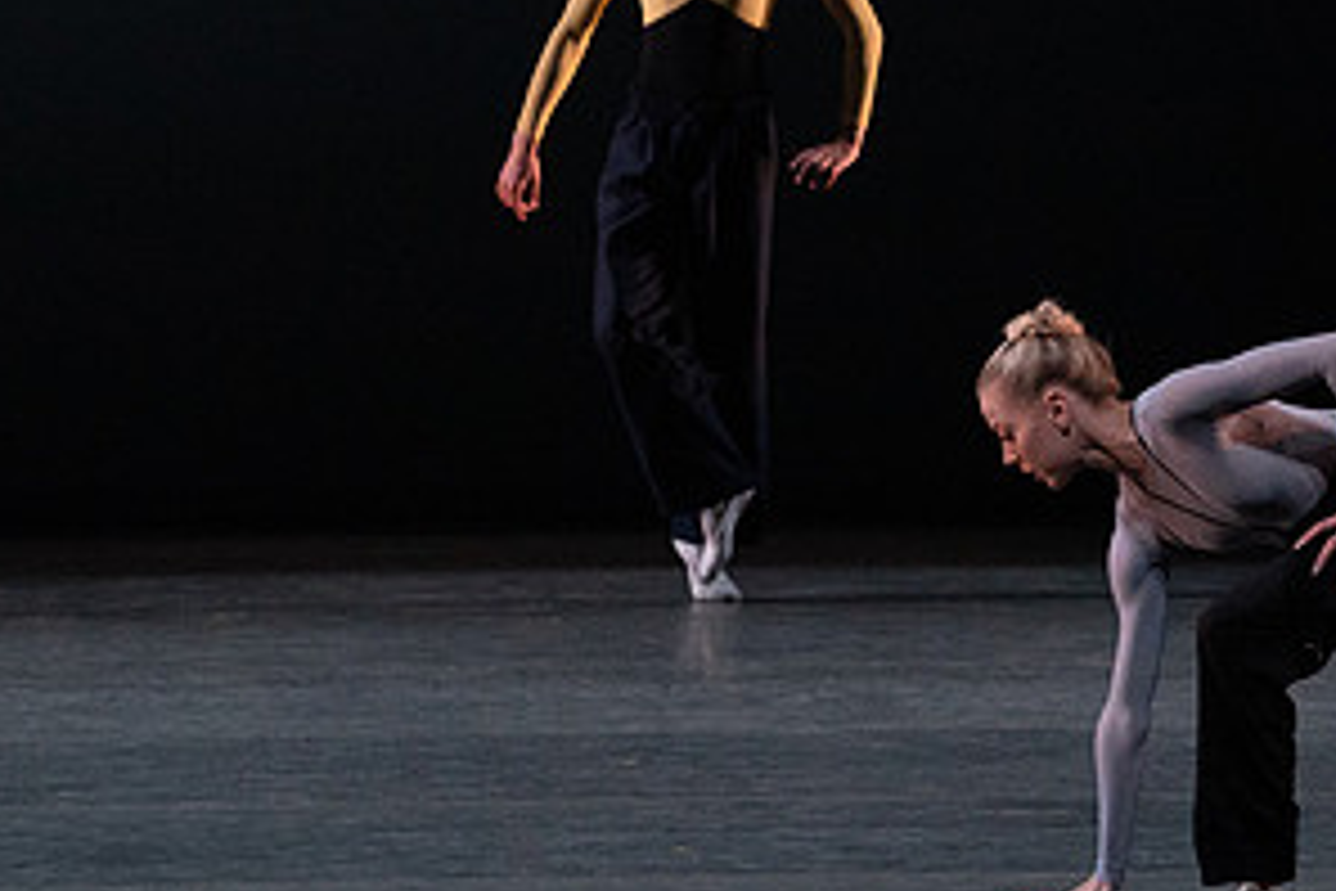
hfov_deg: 5.3
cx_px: 1003
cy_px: 133
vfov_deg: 3.5
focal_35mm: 391
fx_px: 14509
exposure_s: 1/500
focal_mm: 200
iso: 12800
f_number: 8
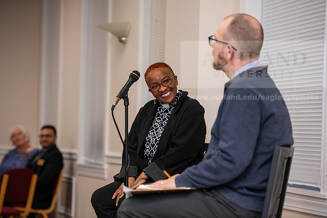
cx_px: 164
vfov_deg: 11.2
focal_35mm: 122
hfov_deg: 16.8
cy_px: 109
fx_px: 1108
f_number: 3.2
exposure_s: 1/160
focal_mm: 122
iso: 2000
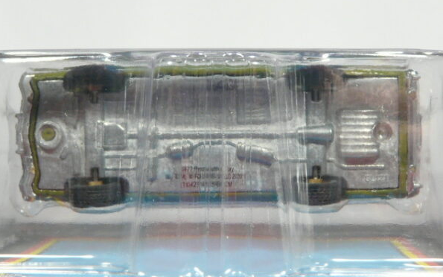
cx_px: 220
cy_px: 123
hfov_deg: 26.5
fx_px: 942
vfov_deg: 16.7
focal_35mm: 78
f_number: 3.2
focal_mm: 7.5
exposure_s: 1/40
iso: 125
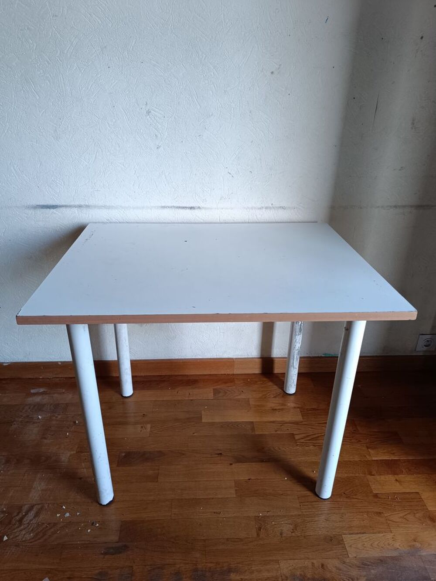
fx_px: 403
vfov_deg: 71.6
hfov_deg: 56.8
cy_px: 290
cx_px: 218
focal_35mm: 24
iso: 879
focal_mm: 6.14
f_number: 1.65
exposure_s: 1/60
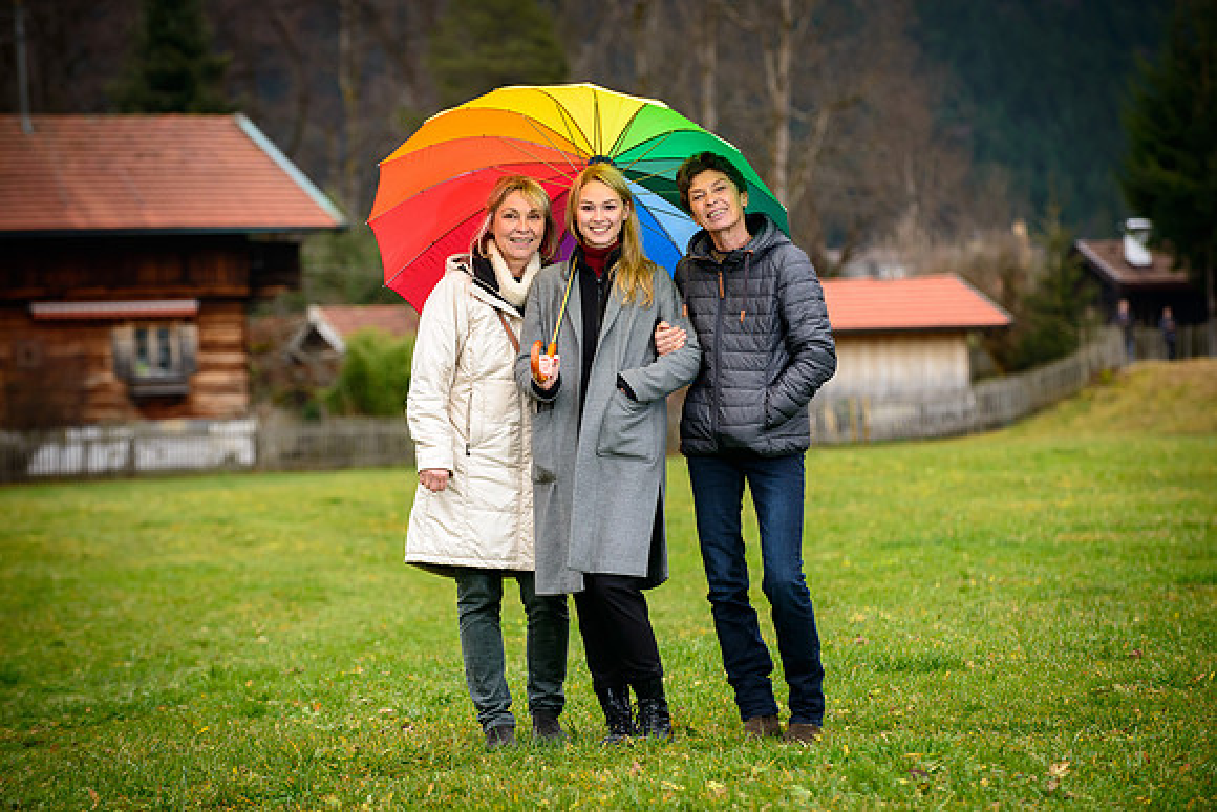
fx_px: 5241
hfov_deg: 13.2
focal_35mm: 155
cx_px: 608
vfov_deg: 8.9
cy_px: 406
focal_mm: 155
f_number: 5
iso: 800
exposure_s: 1/250
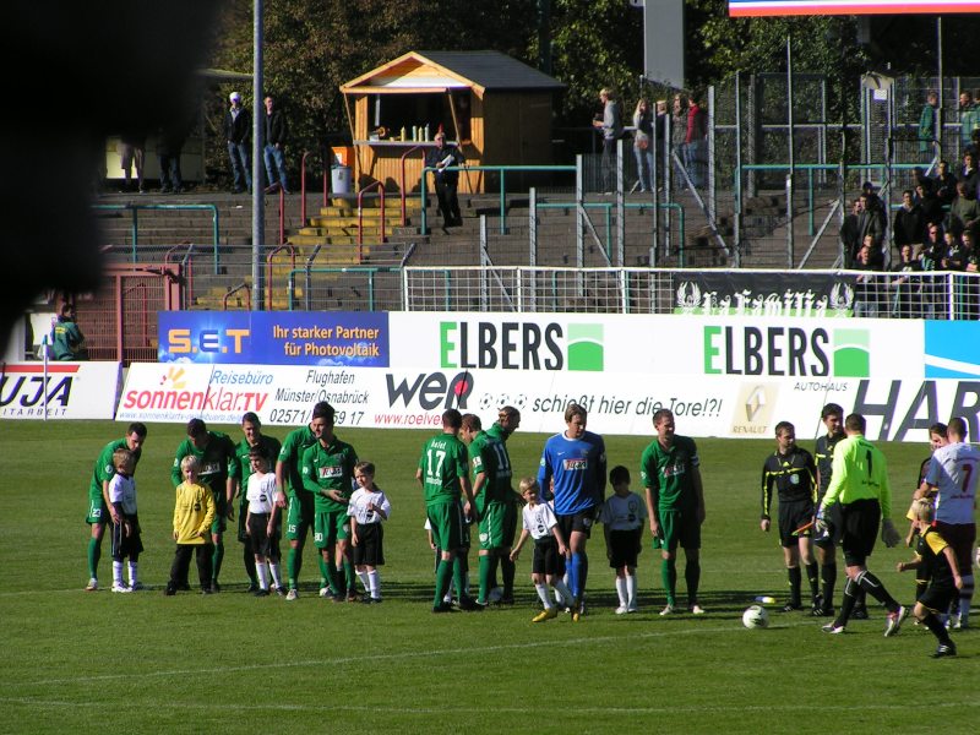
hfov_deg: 7.0
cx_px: 490
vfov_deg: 5.3
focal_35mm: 283
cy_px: 368
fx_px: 8012
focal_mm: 43.3
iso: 50
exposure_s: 1/800
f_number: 5.6
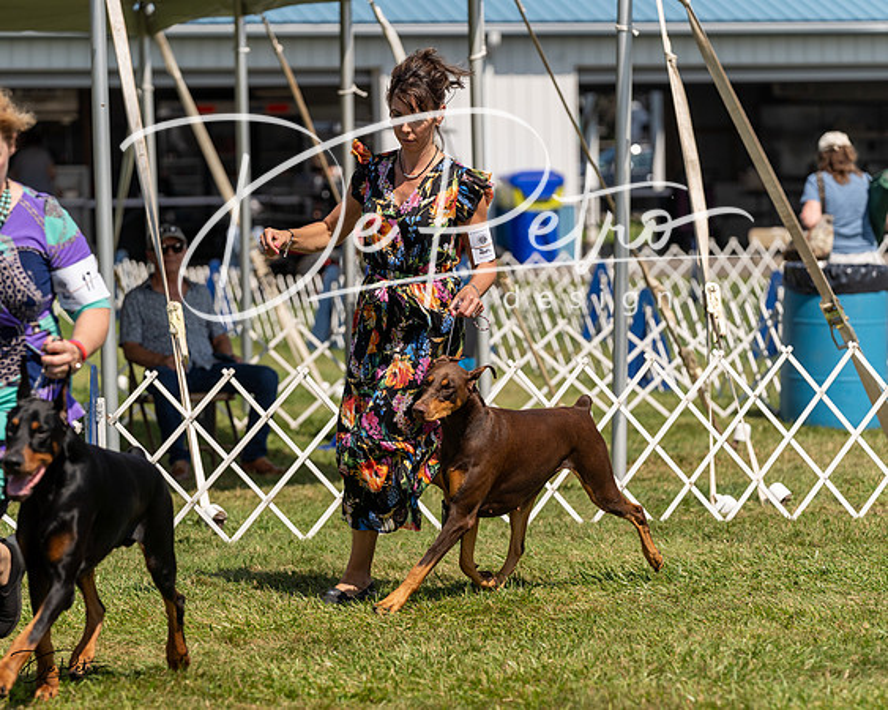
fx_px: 4349
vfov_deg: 9.3
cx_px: 444
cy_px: 355
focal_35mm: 166
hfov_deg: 11.7
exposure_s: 1/2000
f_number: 4
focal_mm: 147
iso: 200
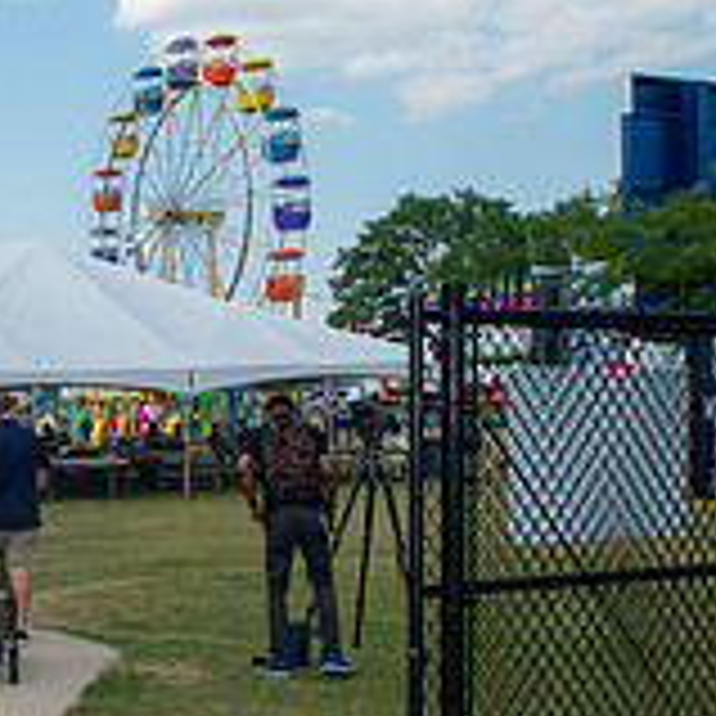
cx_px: -140
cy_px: 432
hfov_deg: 26.0
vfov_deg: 29.0
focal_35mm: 59
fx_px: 1381
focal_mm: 19
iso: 100
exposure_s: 1/250
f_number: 8
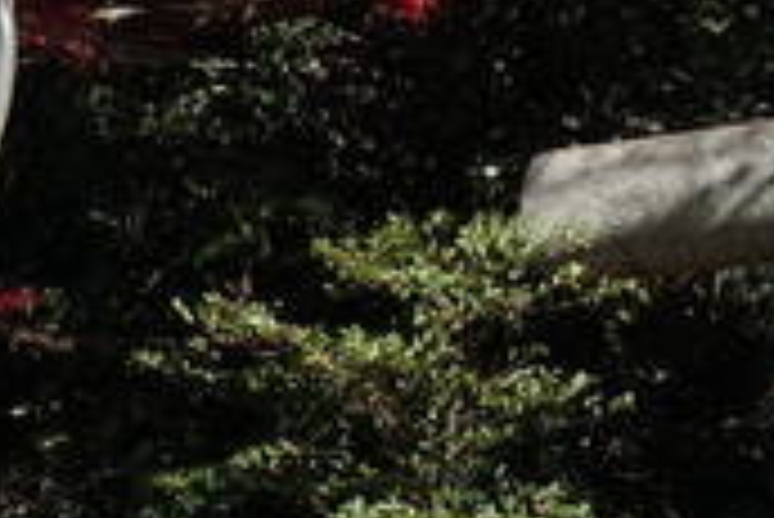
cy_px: 72
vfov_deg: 5.3
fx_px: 5552
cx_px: 729
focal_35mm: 258
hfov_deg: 7.9
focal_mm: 13.53
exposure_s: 1/320
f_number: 5.6
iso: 125
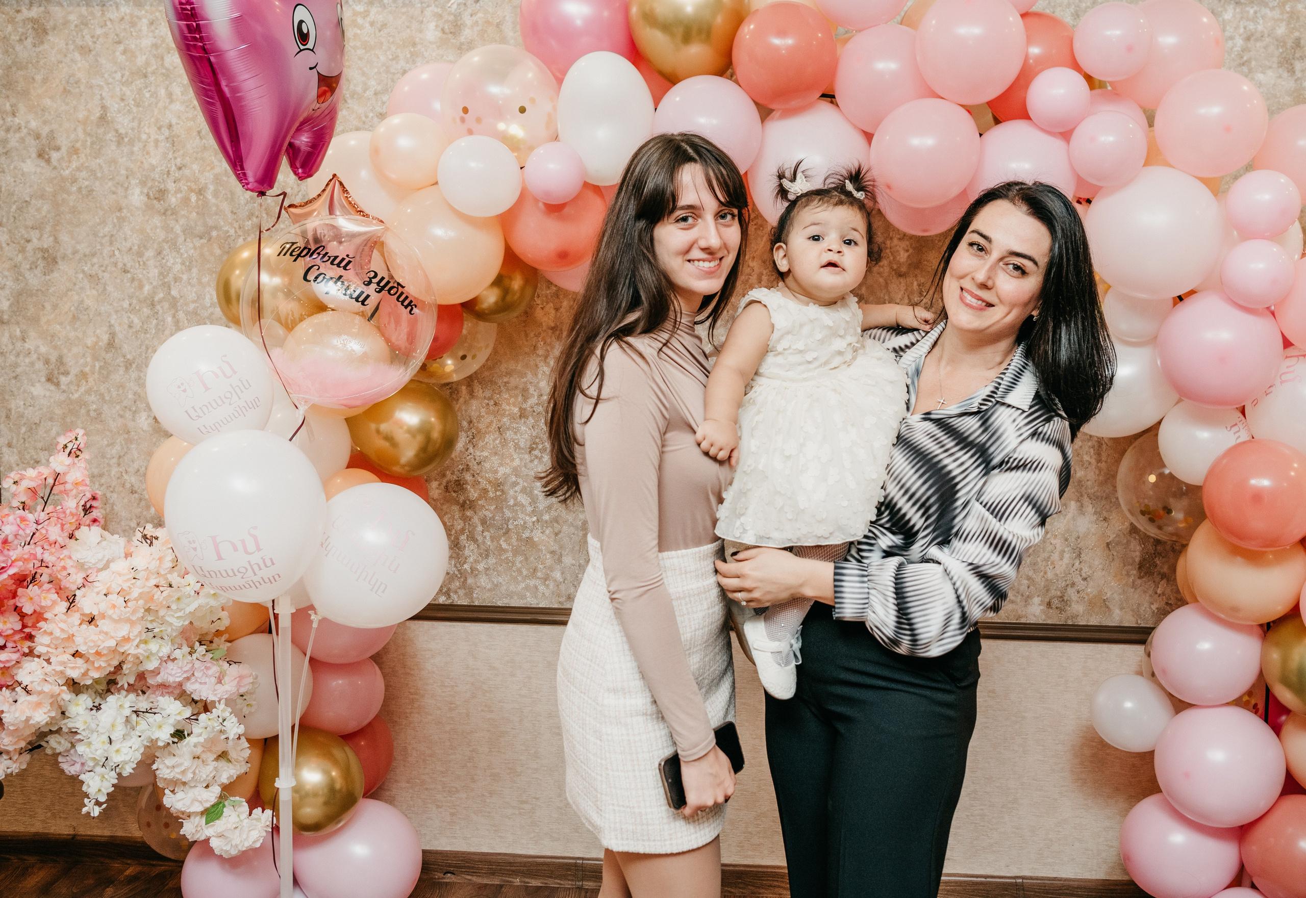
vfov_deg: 34.3
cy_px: 403
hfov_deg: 48.3
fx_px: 1454
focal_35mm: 40
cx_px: 705
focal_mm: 34
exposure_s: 1/160
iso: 250
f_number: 4
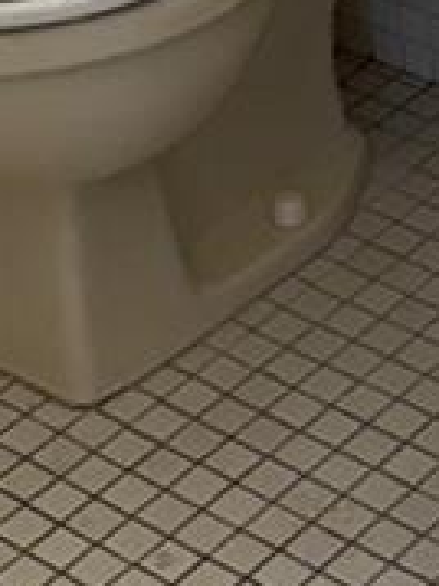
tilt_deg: -18.0
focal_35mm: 161
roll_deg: +3.7
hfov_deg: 9.2
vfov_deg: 11.3
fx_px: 2726
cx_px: 256
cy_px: -517
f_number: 1.78
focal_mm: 6.76
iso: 125
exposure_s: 1/120
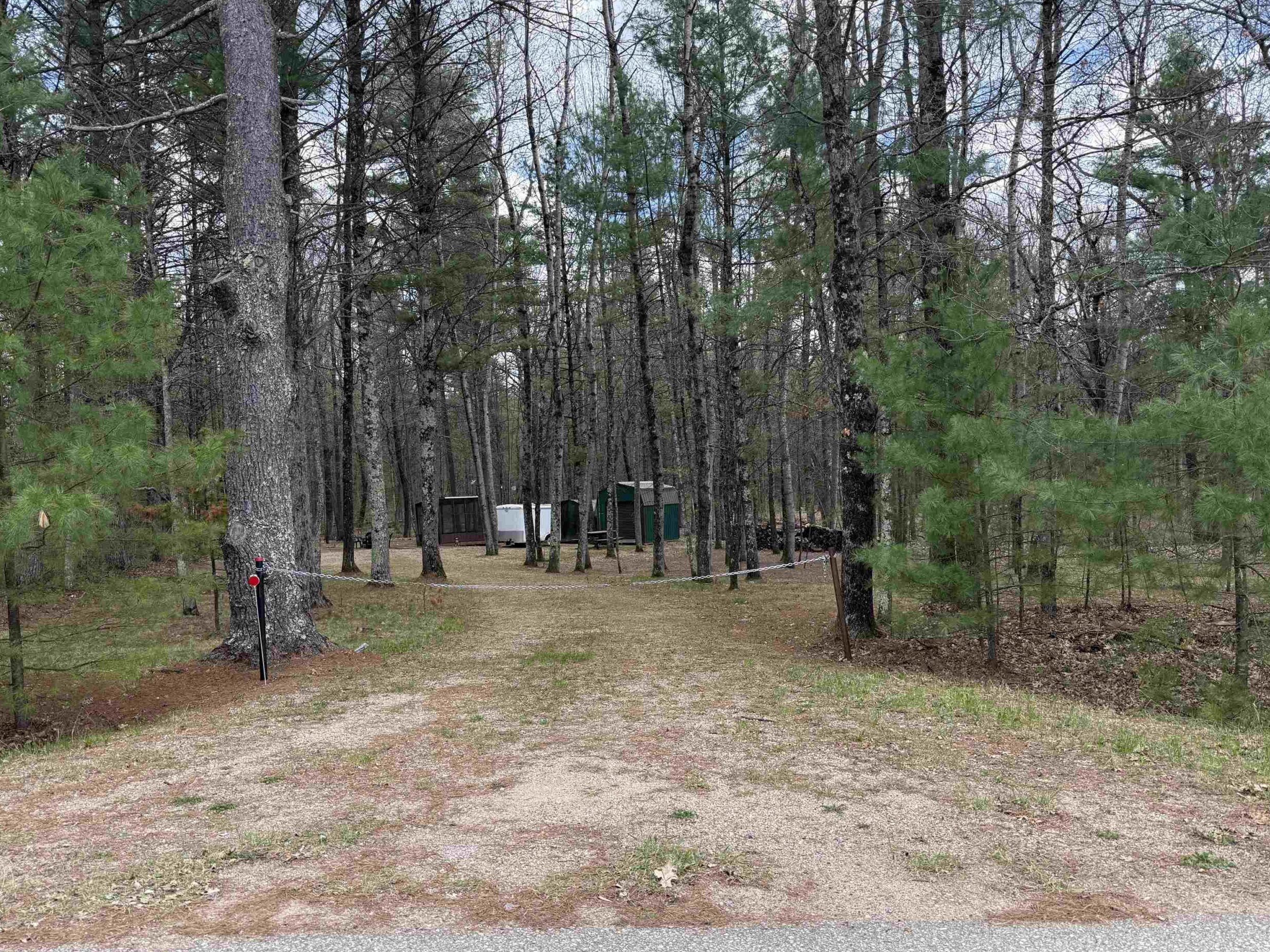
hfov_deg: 69.4
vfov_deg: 54.9
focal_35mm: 25
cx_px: 643
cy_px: 494
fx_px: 917
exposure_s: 1/788
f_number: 1.78
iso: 100
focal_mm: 6.76
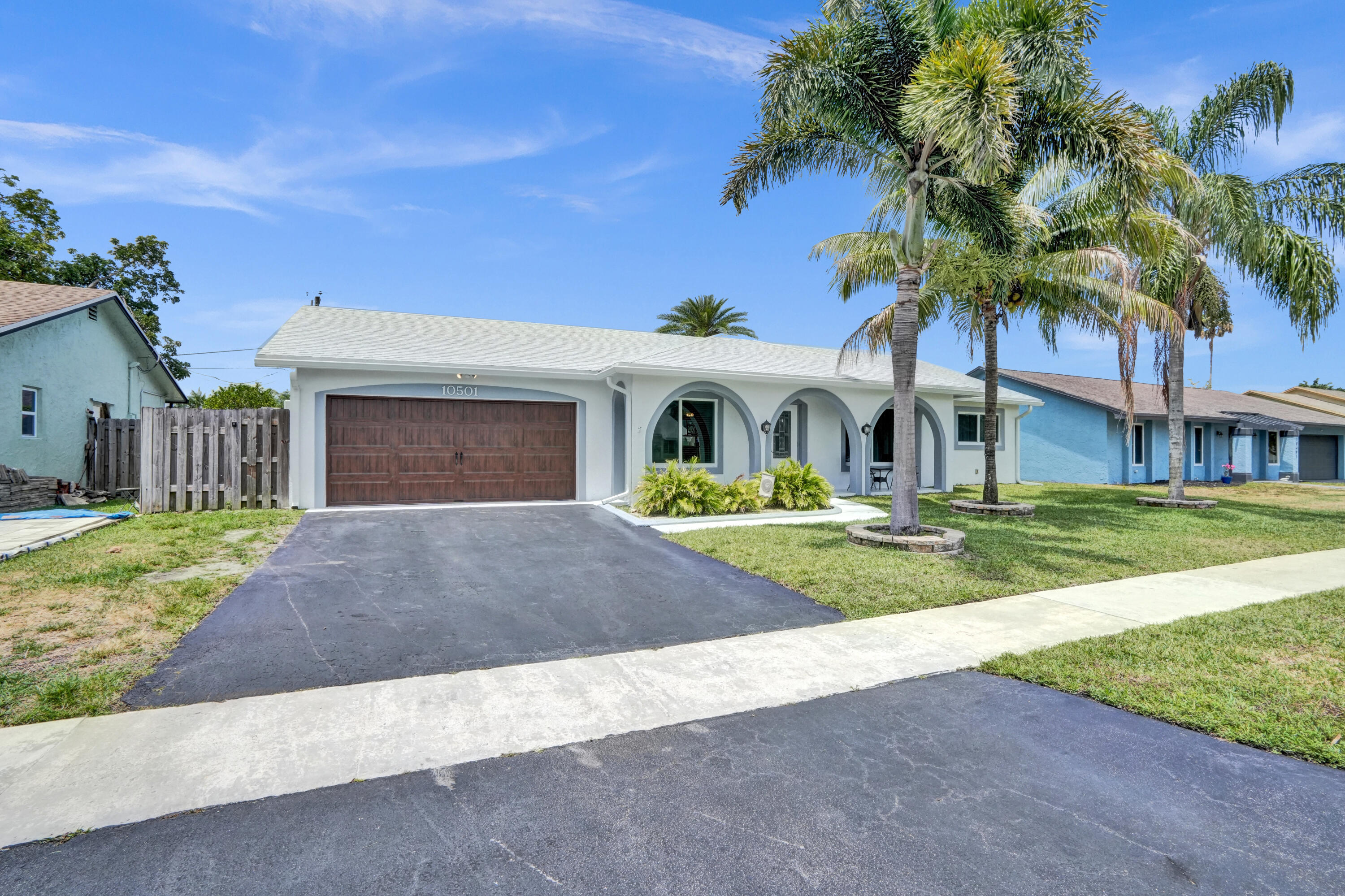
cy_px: 448
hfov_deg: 96.7
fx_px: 598
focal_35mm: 16
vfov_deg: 73.7
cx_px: 672
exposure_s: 1/500
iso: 1600
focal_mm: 16
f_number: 16
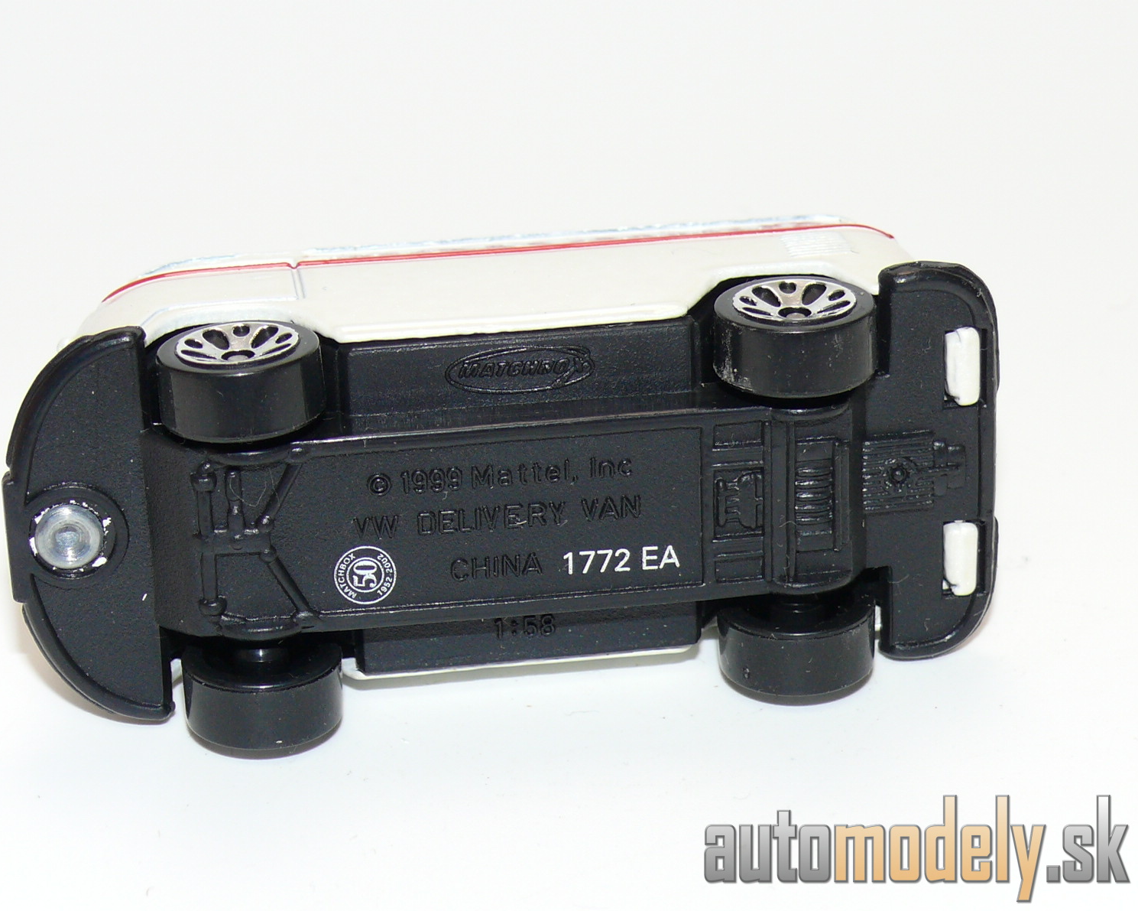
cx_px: 528
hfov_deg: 17.9
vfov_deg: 14.4
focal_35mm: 107
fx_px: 3604
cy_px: 453
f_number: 4
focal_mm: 13.3
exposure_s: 1/30
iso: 100
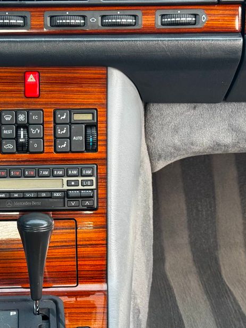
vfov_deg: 24.4
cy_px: 189
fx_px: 758
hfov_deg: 18.3
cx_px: 59
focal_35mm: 80
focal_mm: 6.76
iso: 64
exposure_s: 1/172
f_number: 1.78
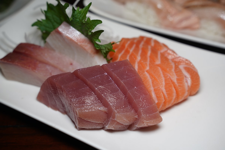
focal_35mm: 53
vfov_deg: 25.5
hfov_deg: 37.5
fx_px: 331
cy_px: 75
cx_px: 112
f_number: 5
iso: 100
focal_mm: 53
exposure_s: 1/100
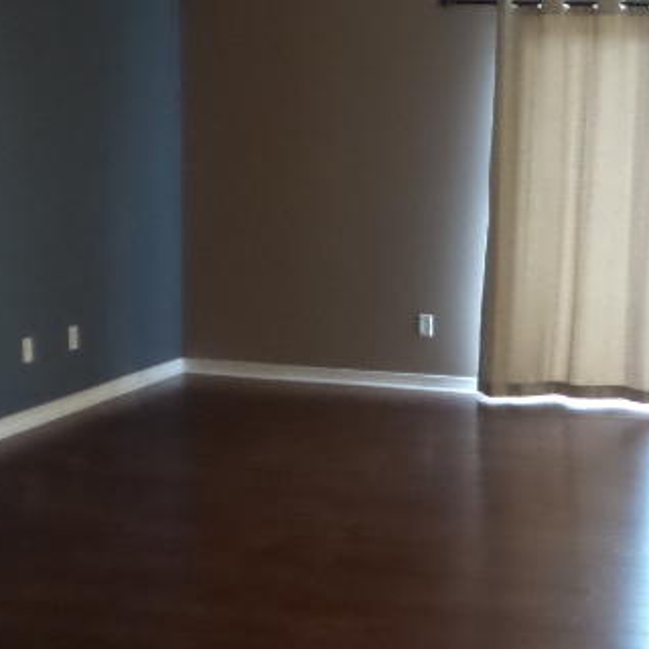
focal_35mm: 65
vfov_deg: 26.5
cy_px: 357
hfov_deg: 25.9
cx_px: 537
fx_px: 1379
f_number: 2.8
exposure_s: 1/30
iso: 640
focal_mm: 4.1
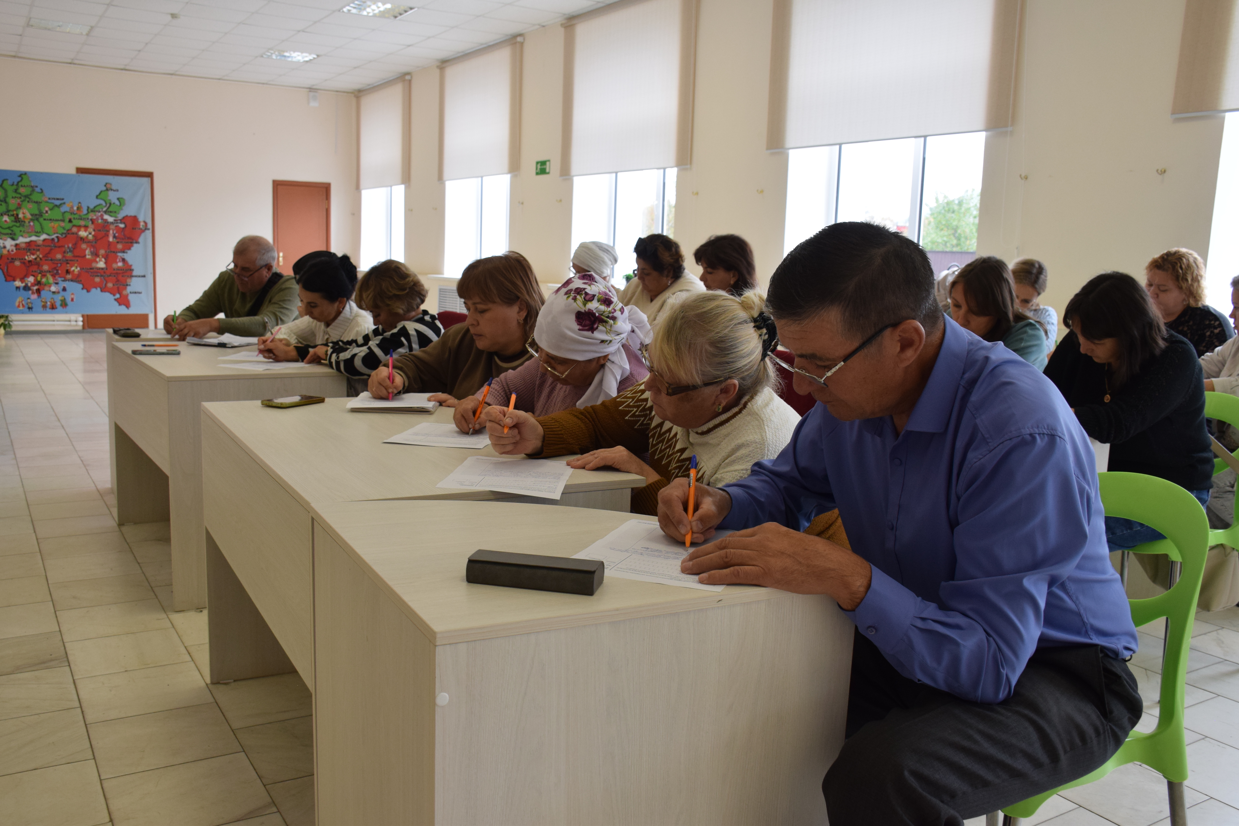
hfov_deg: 61.9
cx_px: 620
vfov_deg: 43.6
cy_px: 413
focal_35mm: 30
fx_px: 1032
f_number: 5.6
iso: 560
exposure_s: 1/125
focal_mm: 20
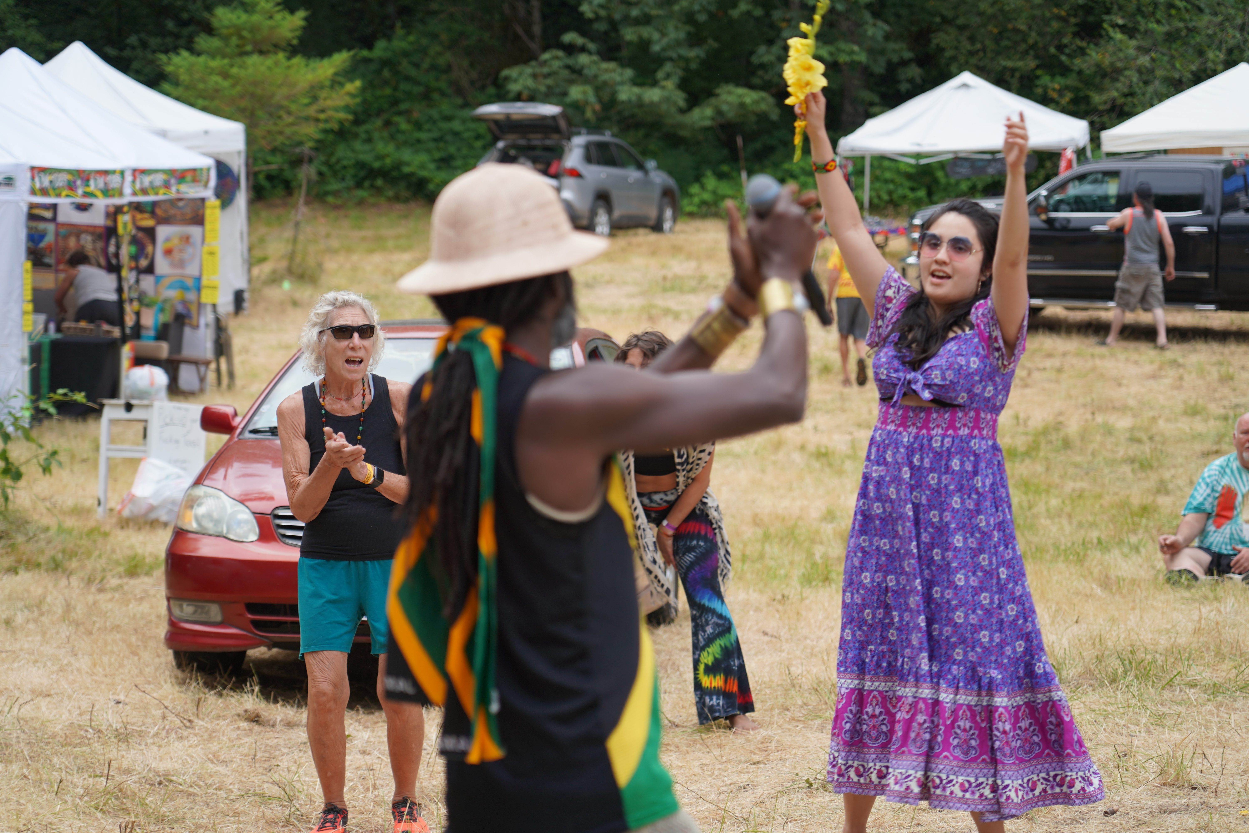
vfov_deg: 13.0
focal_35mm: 105
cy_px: 416
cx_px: 624
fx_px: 3643
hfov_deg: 19.5
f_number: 4
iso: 200
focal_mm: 105
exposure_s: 1/160
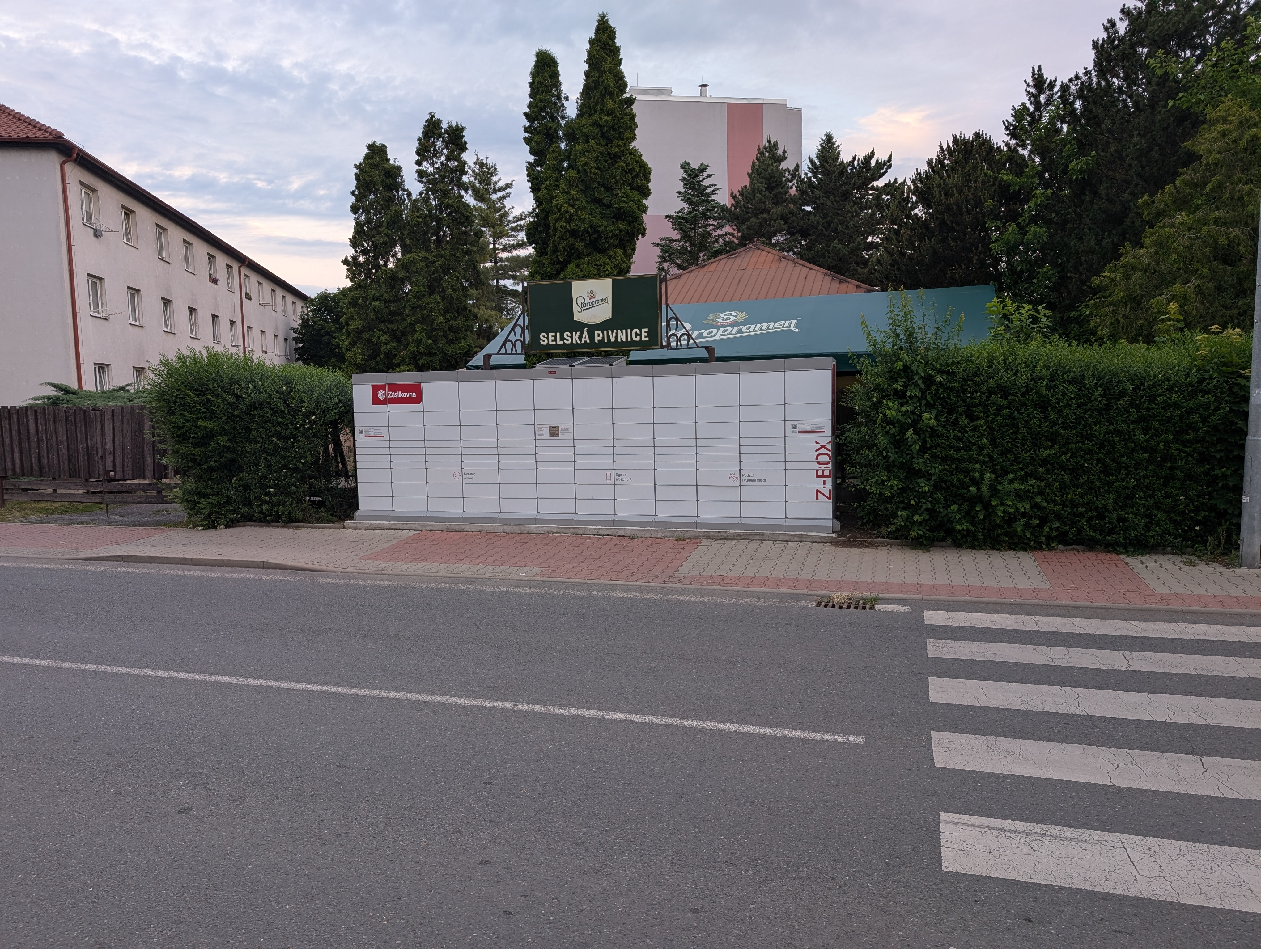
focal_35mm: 24
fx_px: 876
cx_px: 630
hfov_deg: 71.5
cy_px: 474
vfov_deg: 56.9
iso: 51
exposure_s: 1/124
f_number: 1.68
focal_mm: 6.9
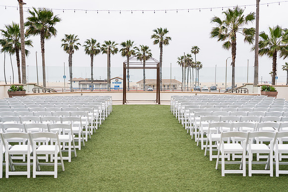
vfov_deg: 33.3
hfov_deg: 48.4
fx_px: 321
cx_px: 144
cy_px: 105
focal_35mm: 40
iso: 160
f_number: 1.4
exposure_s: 1/8000
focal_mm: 35
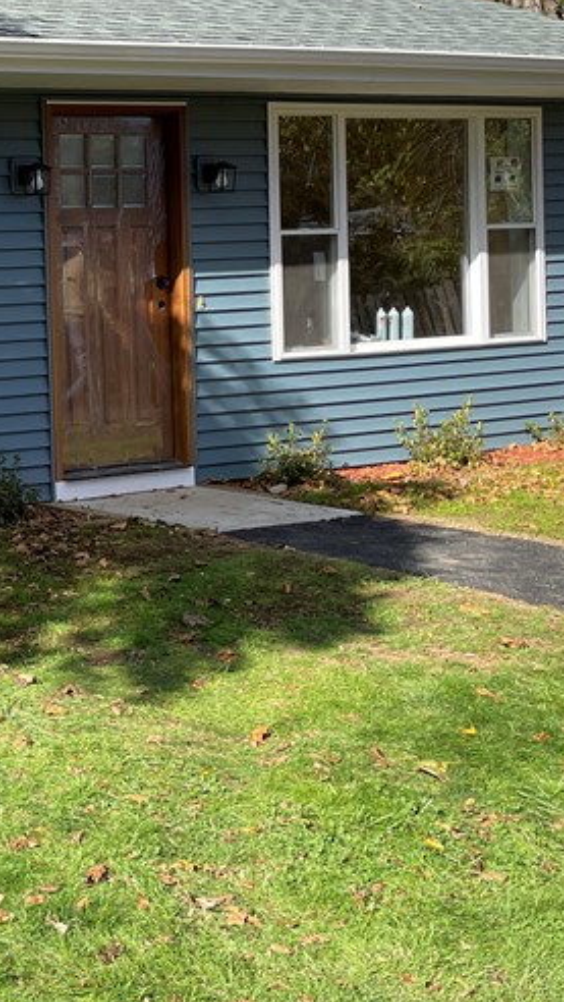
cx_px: -338
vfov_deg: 35.1
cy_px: 338
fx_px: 1568
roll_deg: +1.8
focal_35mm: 59
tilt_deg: -2.0
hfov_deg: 17.7
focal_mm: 4.2
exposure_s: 1/1103
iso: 32
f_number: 1.6
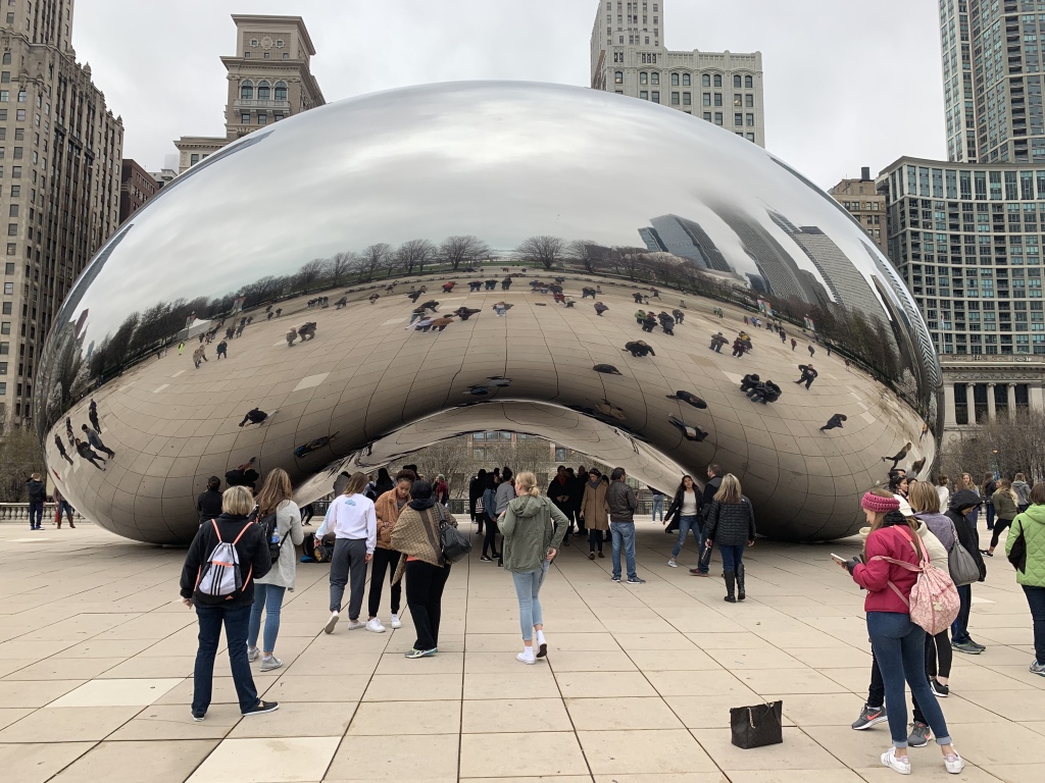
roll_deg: -0.1
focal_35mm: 26
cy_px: 392
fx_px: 785
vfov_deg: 53.1
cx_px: 522
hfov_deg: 67.3
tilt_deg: +5.7
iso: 25
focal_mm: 4.25
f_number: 1.8
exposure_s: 1/130
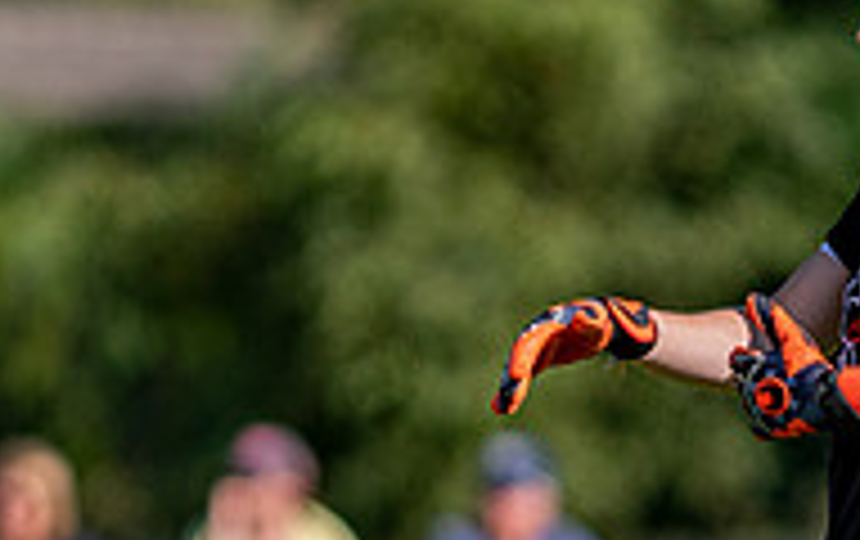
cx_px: 871
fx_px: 35326
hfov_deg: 1.4
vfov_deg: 0.9
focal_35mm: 1505
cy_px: 630
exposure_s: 1/2500
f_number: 2.8
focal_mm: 300
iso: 100
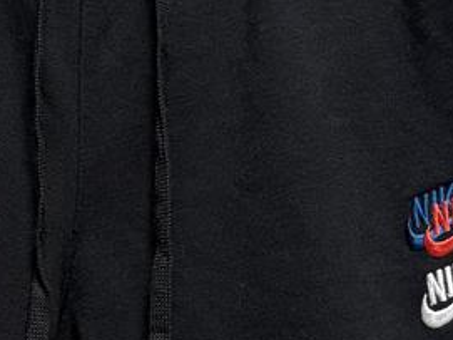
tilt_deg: +11.6
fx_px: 1609
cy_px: 214
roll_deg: +1.1
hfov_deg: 15.9
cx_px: 89
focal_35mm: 123
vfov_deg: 12.0
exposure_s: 1/60
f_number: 1.6
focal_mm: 5.96
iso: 160
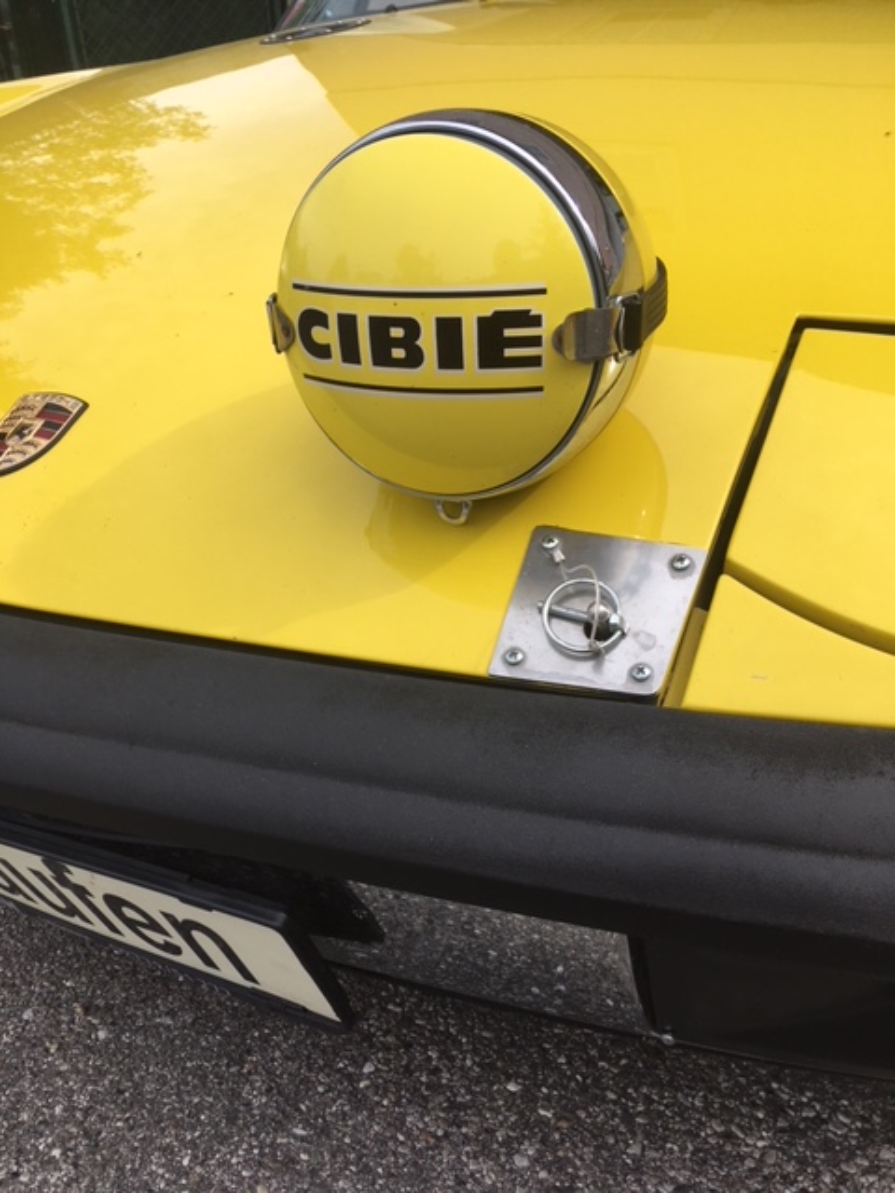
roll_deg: +3.5
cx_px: 448
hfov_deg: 48.2
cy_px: 596
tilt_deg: -30.7
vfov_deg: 61.7
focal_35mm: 29
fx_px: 1000
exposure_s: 1/801
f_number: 2.2
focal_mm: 4.15
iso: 25
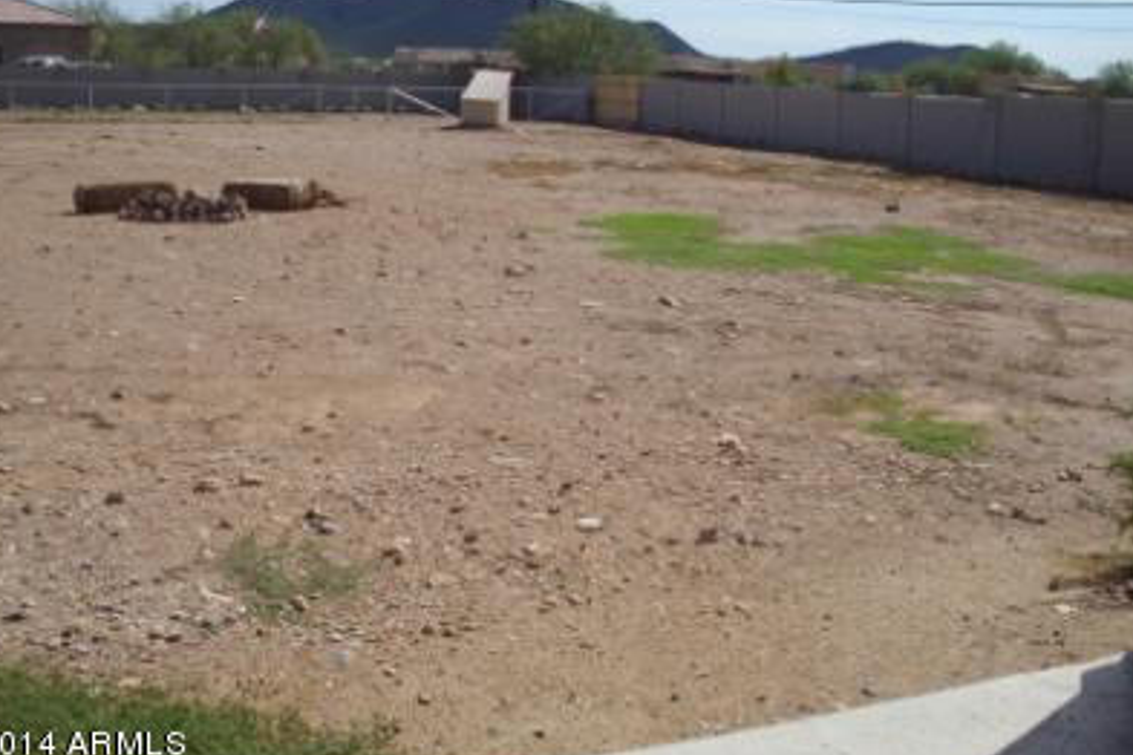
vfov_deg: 29.8
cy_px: 305
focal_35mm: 45
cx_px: 579
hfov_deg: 43.6
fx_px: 1416
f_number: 7.3
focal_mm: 6.3
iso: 50
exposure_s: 1/234
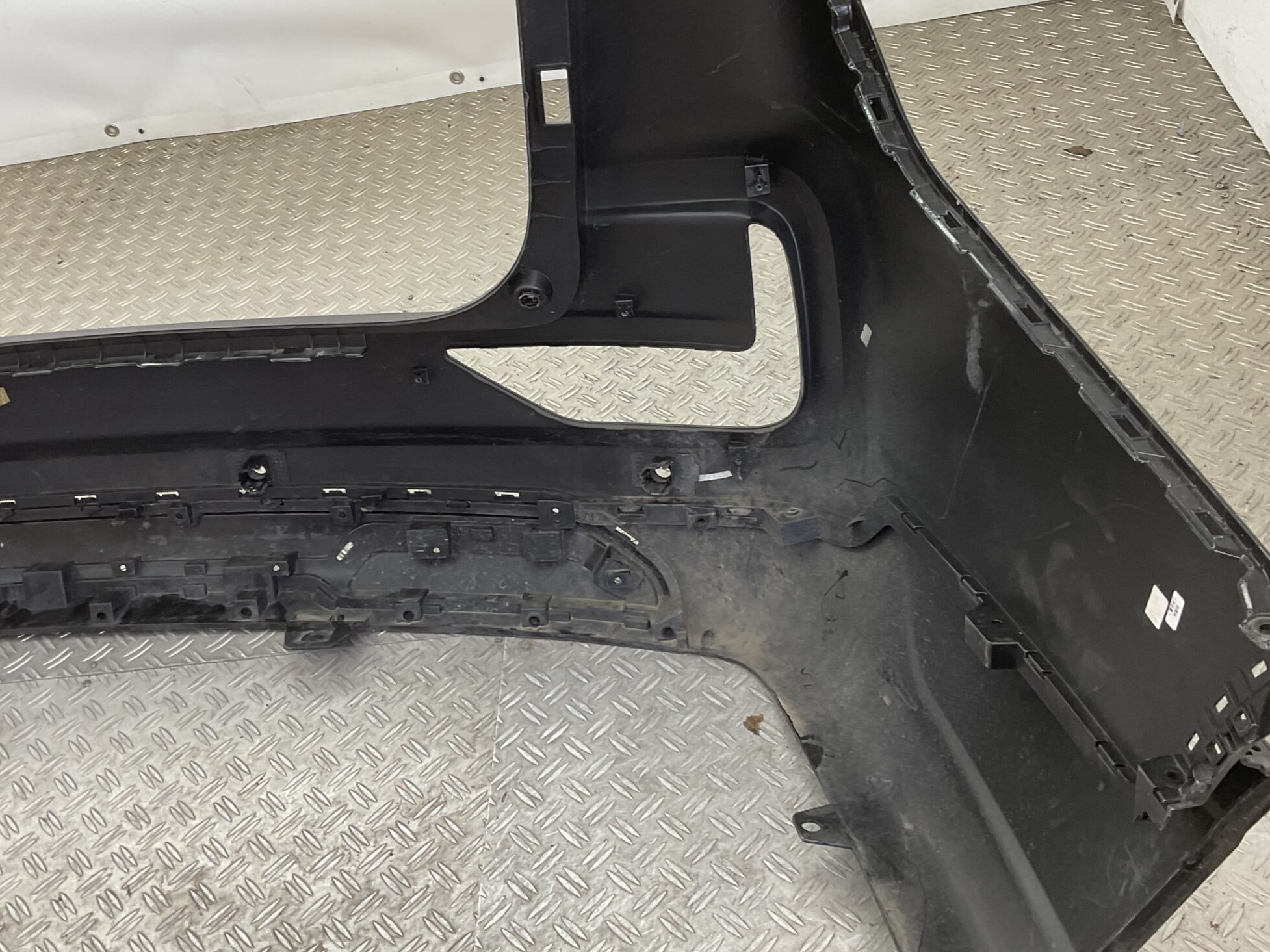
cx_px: 582
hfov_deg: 48.9
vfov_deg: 37.7
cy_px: 446
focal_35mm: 38
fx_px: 1394
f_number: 1.8
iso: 32
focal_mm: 3
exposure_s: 1/120
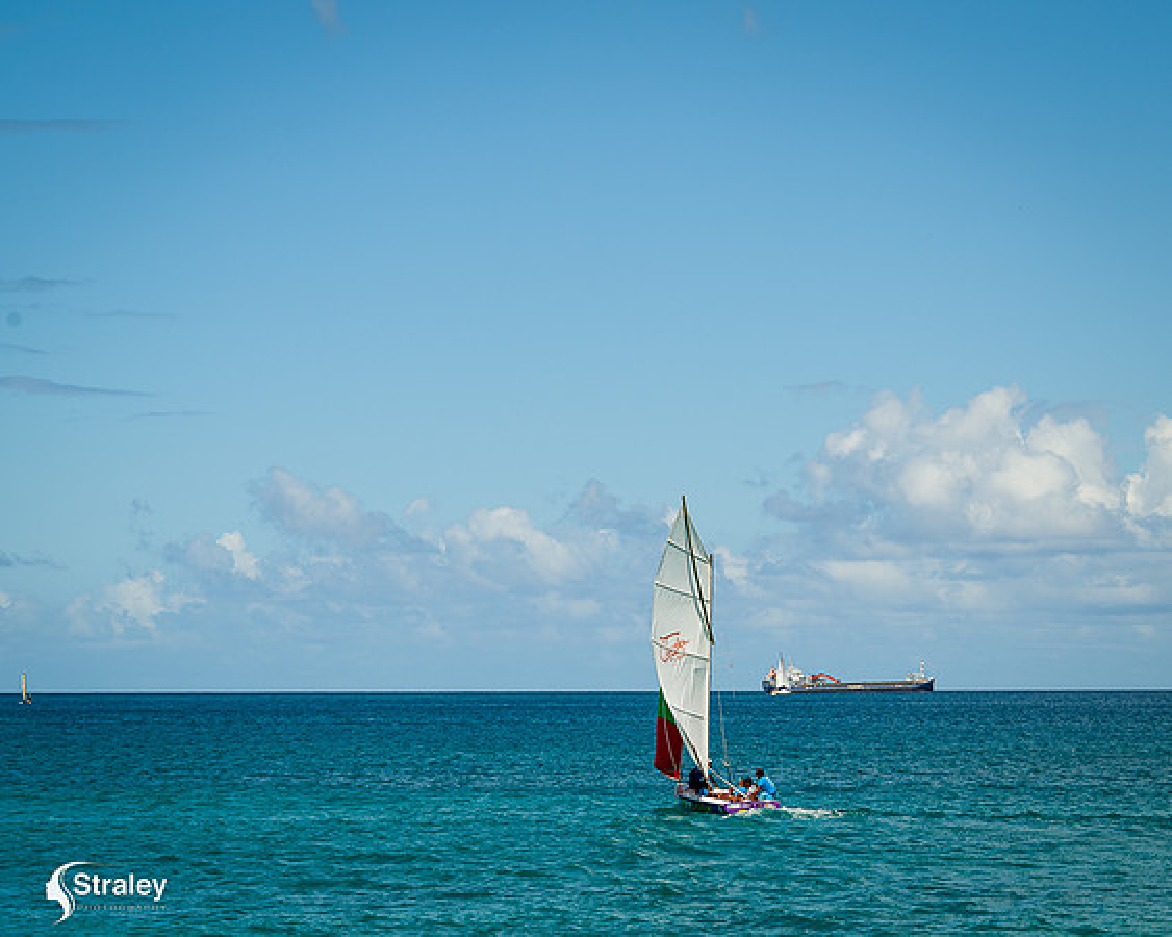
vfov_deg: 12.1
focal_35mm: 127
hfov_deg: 15.1
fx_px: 4420
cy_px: 499
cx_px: 748
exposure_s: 1/320
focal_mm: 105
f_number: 8
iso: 80
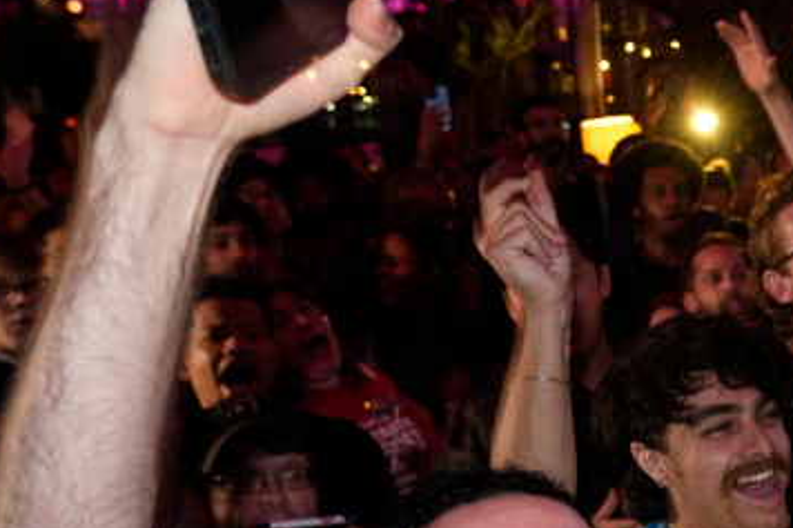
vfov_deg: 19.3
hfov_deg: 24.8
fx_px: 1519
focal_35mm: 69
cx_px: 1076
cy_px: 481
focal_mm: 24
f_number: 4
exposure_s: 1/30
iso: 1600
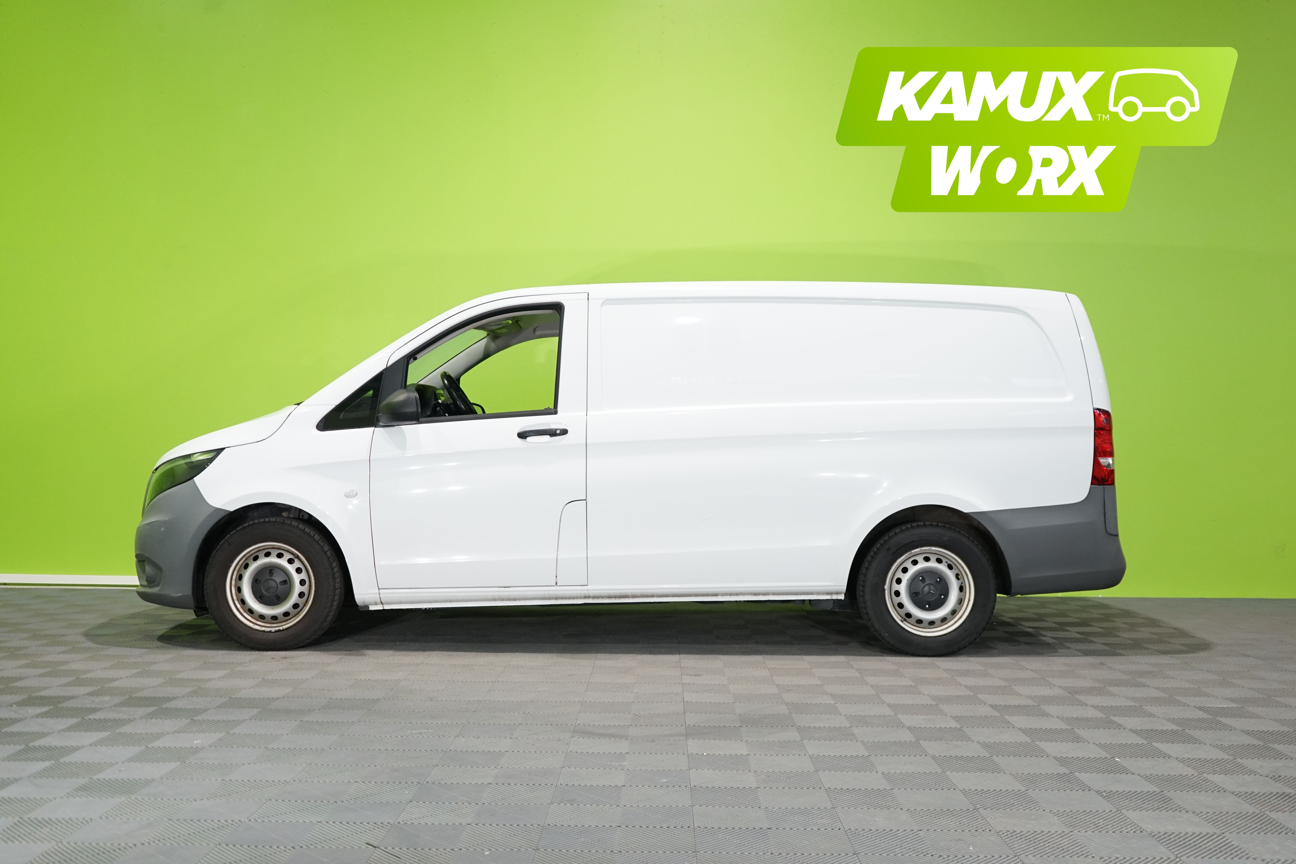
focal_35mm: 33
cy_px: 432
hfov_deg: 57.2
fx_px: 1188
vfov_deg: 40.0
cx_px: 648
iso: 1600
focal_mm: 33
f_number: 4
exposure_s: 1/125
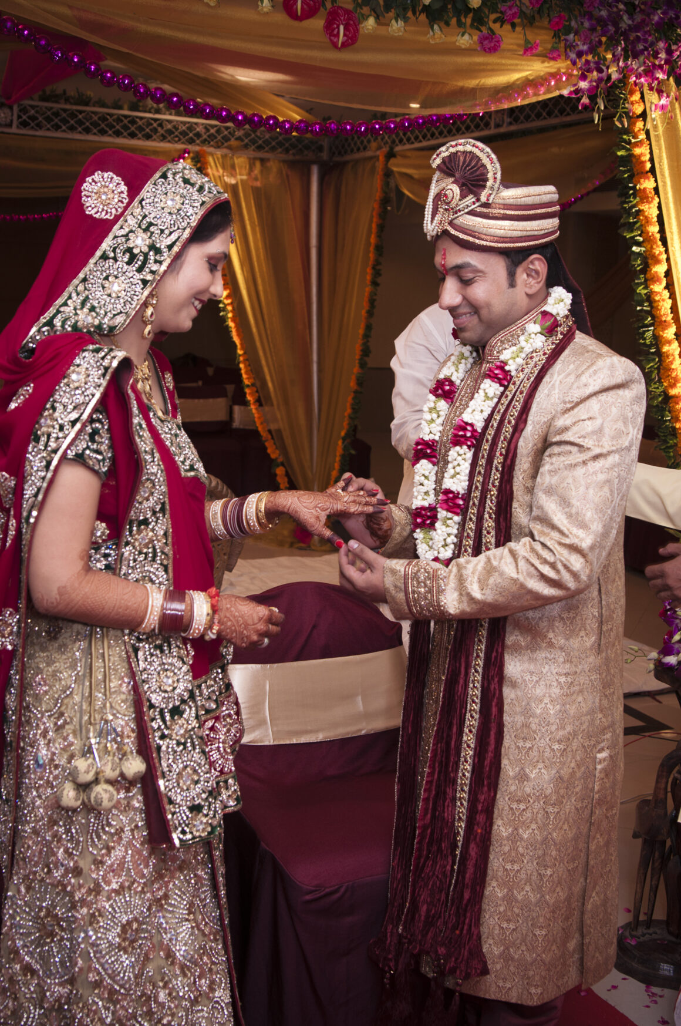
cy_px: 513
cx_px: 340
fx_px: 1195
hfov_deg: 31.8
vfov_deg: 46.5
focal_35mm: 42
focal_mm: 28
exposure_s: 1/100
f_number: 4
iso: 200
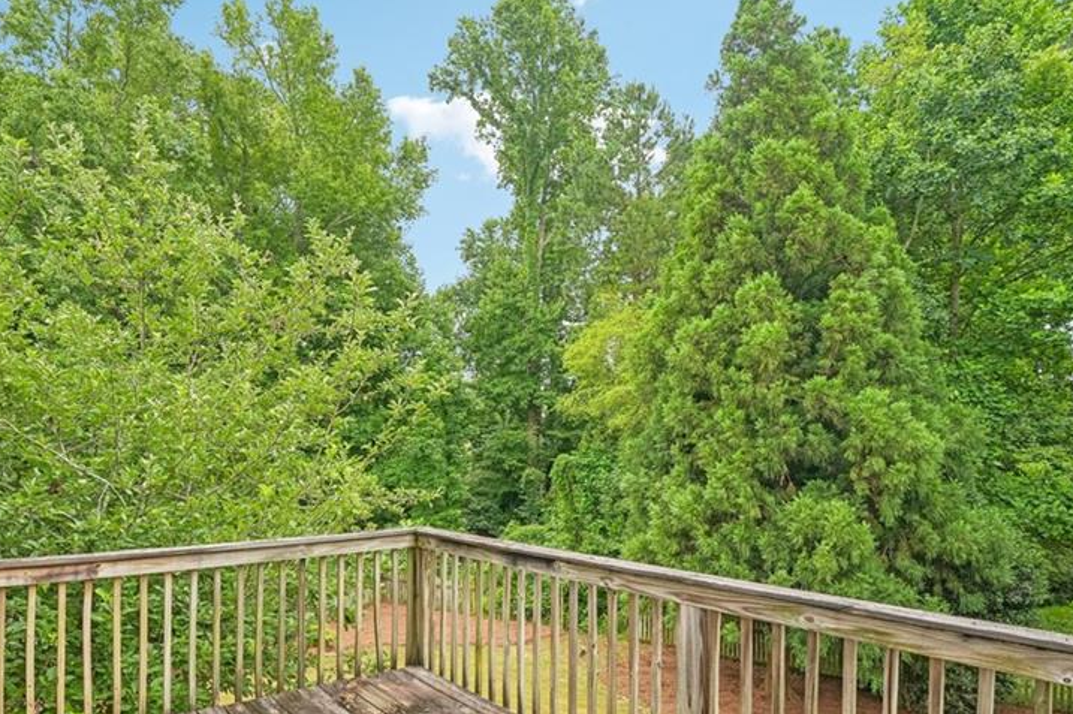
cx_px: 455
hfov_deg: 83.4
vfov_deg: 60.2
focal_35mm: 20
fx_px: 596
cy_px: 483
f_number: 8
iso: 640
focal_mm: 14
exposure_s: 1/160
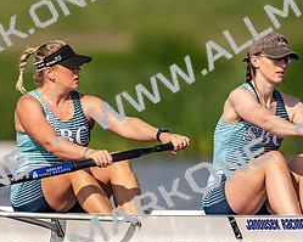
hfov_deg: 1.0
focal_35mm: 1971
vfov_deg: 0.8
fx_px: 17668
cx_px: 237
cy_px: 133
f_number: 4
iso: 180
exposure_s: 1/2500
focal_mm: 600
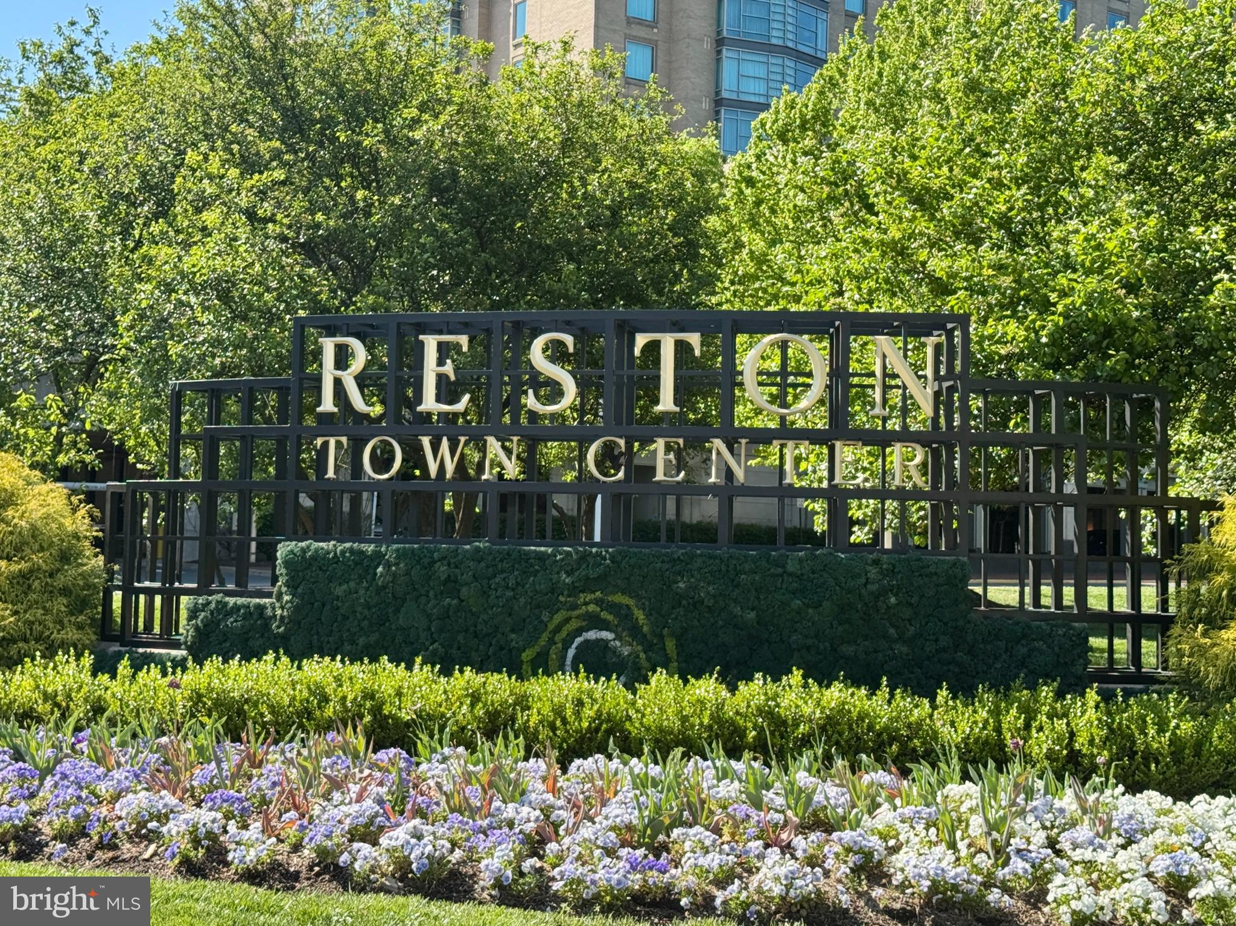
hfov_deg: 39.7
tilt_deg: +3.5
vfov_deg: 30.3
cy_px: 463
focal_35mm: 48
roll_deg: +1.6
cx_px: 618
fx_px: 1713
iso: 64
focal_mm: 6.76
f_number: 1.78
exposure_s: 1/1011
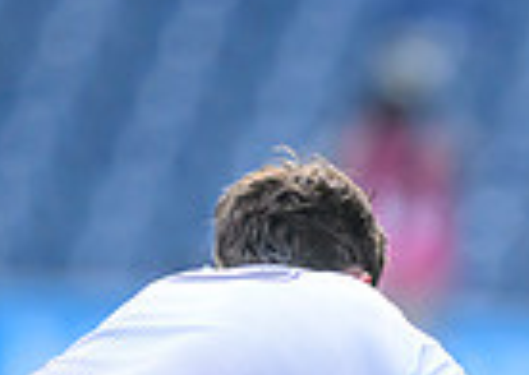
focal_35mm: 2611
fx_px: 39151
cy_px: 633
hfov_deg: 0.8
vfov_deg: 0.5
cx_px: 840
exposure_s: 1/1250
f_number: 4
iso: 2000
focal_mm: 560
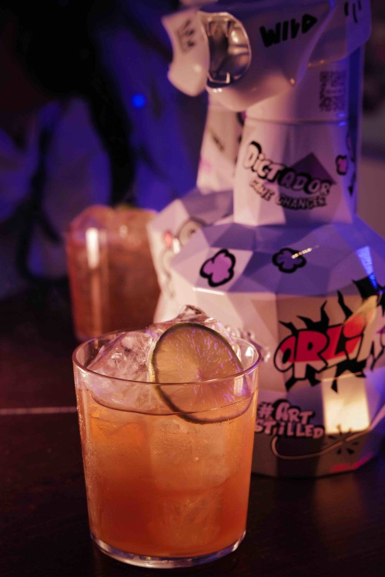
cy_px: 288
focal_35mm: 70
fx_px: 1123
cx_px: 192
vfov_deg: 28.8
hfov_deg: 19.5
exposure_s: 1/160
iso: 1600
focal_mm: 70
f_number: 8
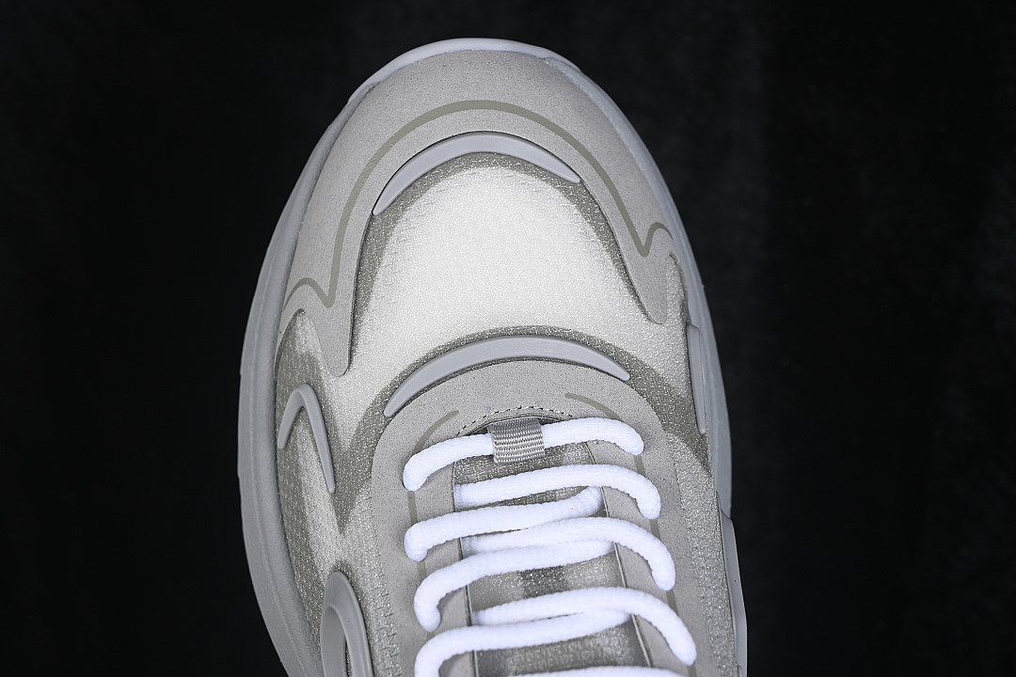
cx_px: 508
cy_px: 338
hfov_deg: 27.0
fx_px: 2117
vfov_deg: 18.2
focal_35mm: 75
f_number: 7.1
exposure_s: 1/80
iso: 160
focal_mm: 50
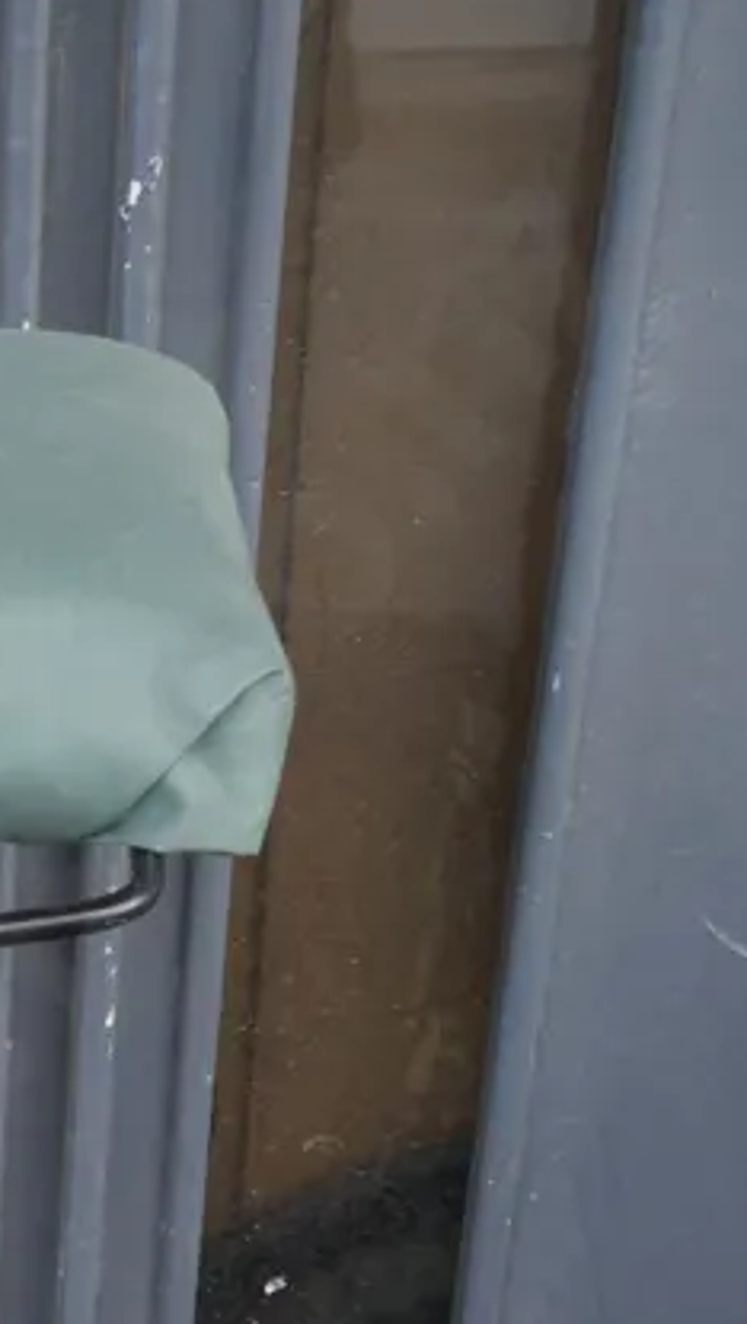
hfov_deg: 13.3
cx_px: -391
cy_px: 1509
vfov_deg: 23.0
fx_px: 3023
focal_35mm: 86
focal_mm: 16
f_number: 3.6
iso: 200
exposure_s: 1/100
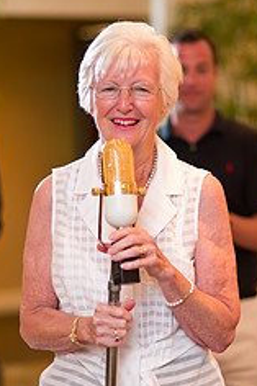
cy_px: 188
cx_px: 132
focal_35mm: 162
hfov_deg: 8.5
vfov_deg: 12.7
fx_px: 1737
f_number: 2
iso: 1600
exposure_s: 1/200
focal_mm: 85
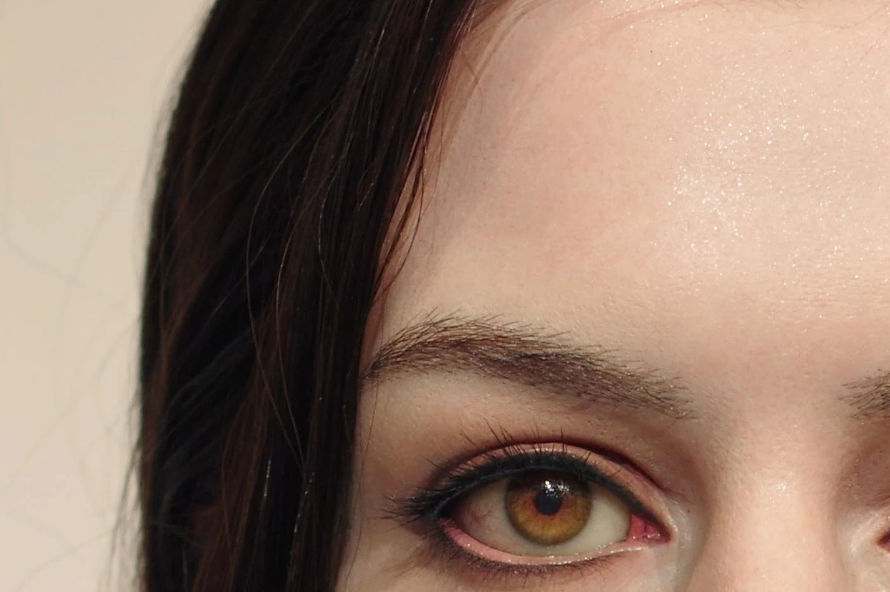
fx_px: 5410
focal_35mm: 219
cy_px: 778
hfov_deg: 9.3
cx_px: 874
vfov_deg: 6.2
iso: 400
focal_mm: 35
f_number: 4
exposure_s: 1/100
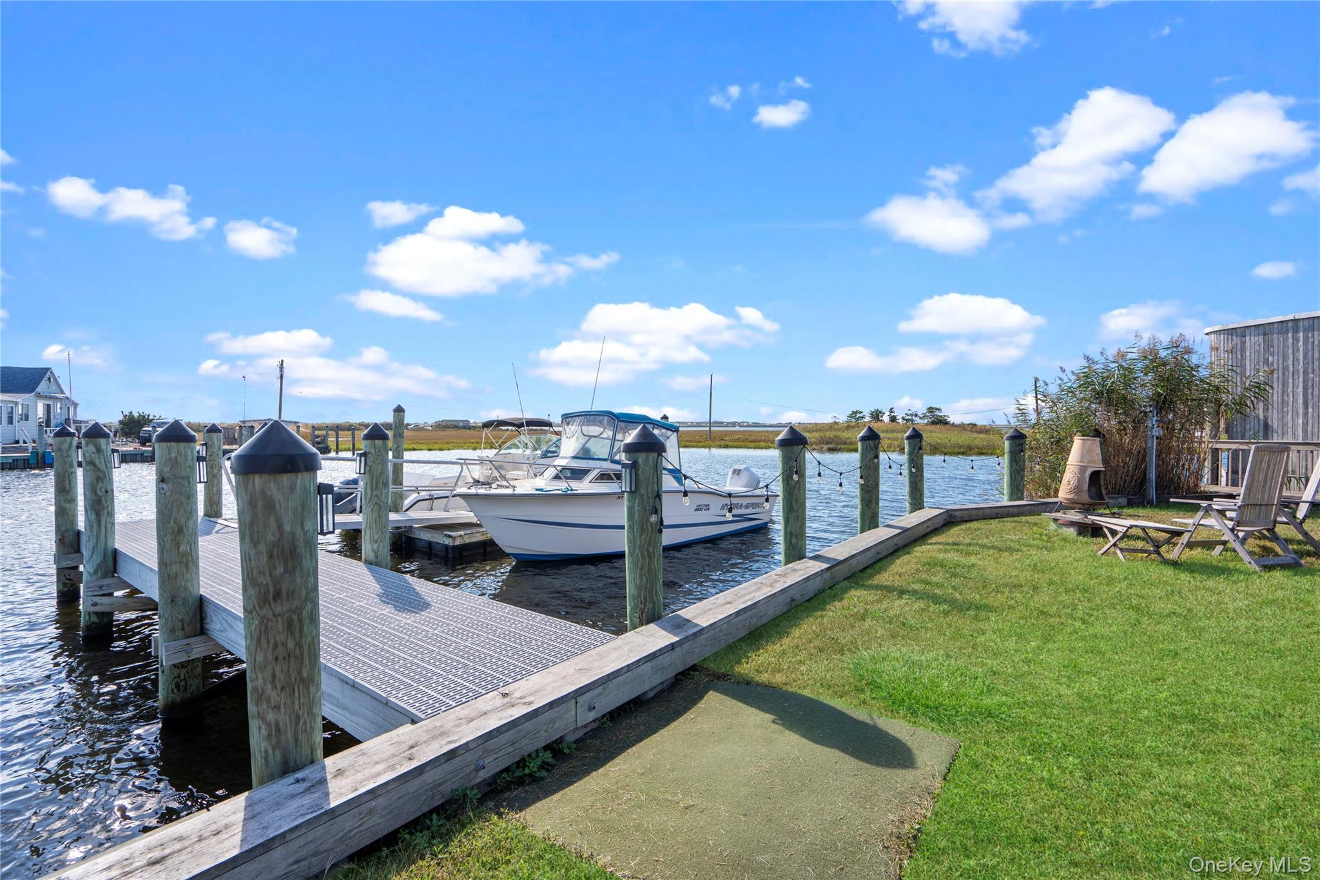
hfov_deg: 96.7
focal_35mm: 16
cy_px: 440
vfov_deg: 73.7
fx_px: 587
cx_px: 660
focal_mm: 16
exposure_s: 1/200
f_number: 5.6
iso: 50
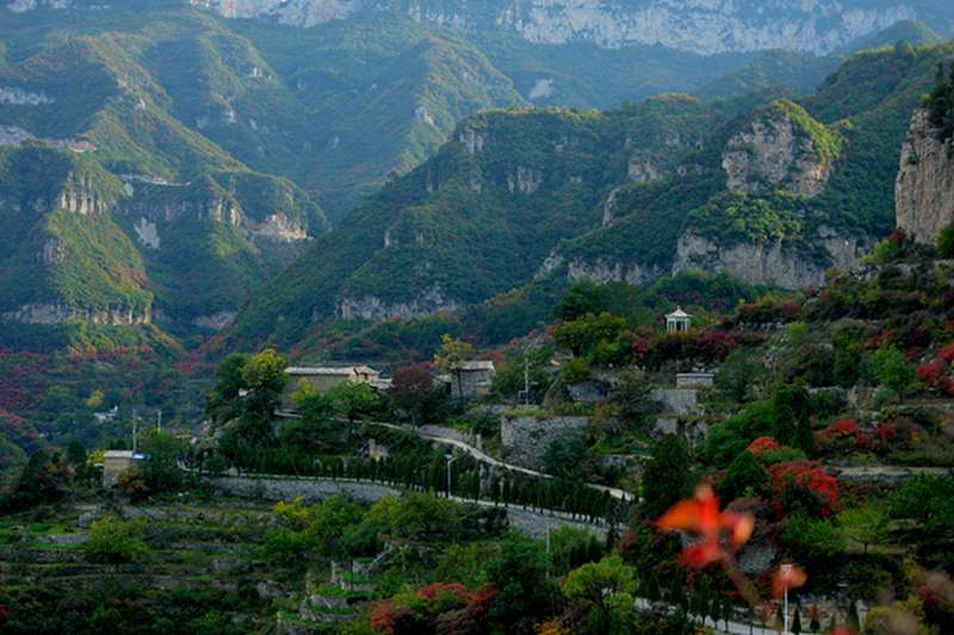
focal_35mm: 70
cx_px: 477
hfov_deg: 28.8
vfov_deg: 19.4
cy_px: 318
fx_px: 1854
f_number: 2.8
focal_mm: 70
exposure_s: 1/320
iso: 180
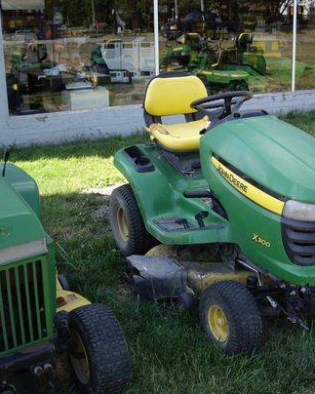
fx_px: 583
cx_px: 230
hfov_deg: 29.8
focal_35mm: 50
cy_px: 197
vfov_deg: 37.3
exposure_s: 1/200
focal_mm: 7.9
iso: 64
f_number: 2.8
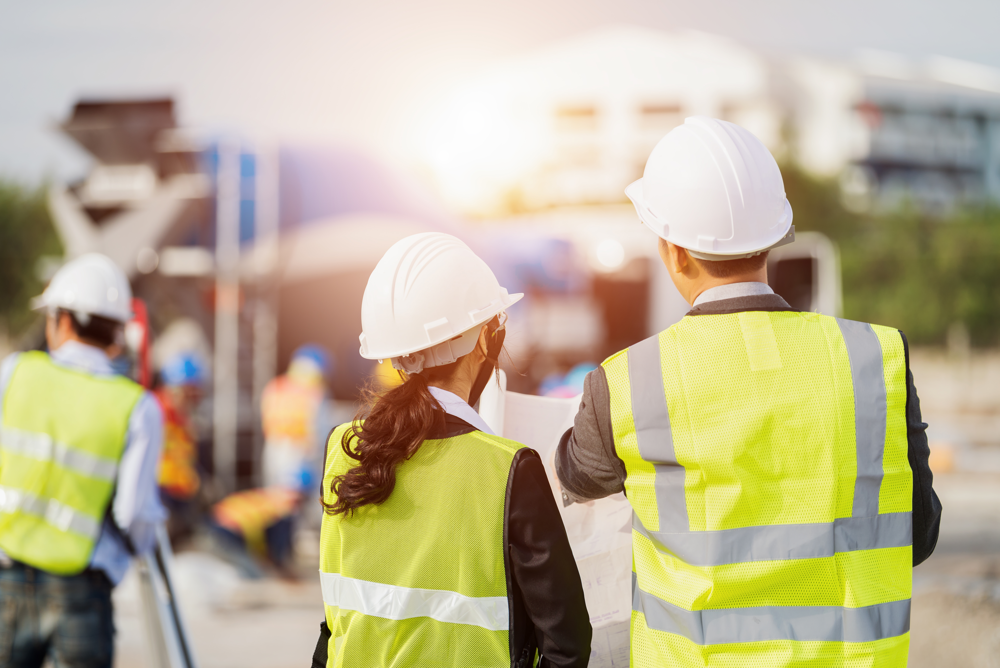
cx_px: 500
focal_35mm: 150
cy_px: 334
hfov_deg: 13.7
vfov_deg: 9.2
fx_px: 4168
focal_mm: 150
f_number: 2.8
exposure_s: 1/1250
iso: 200
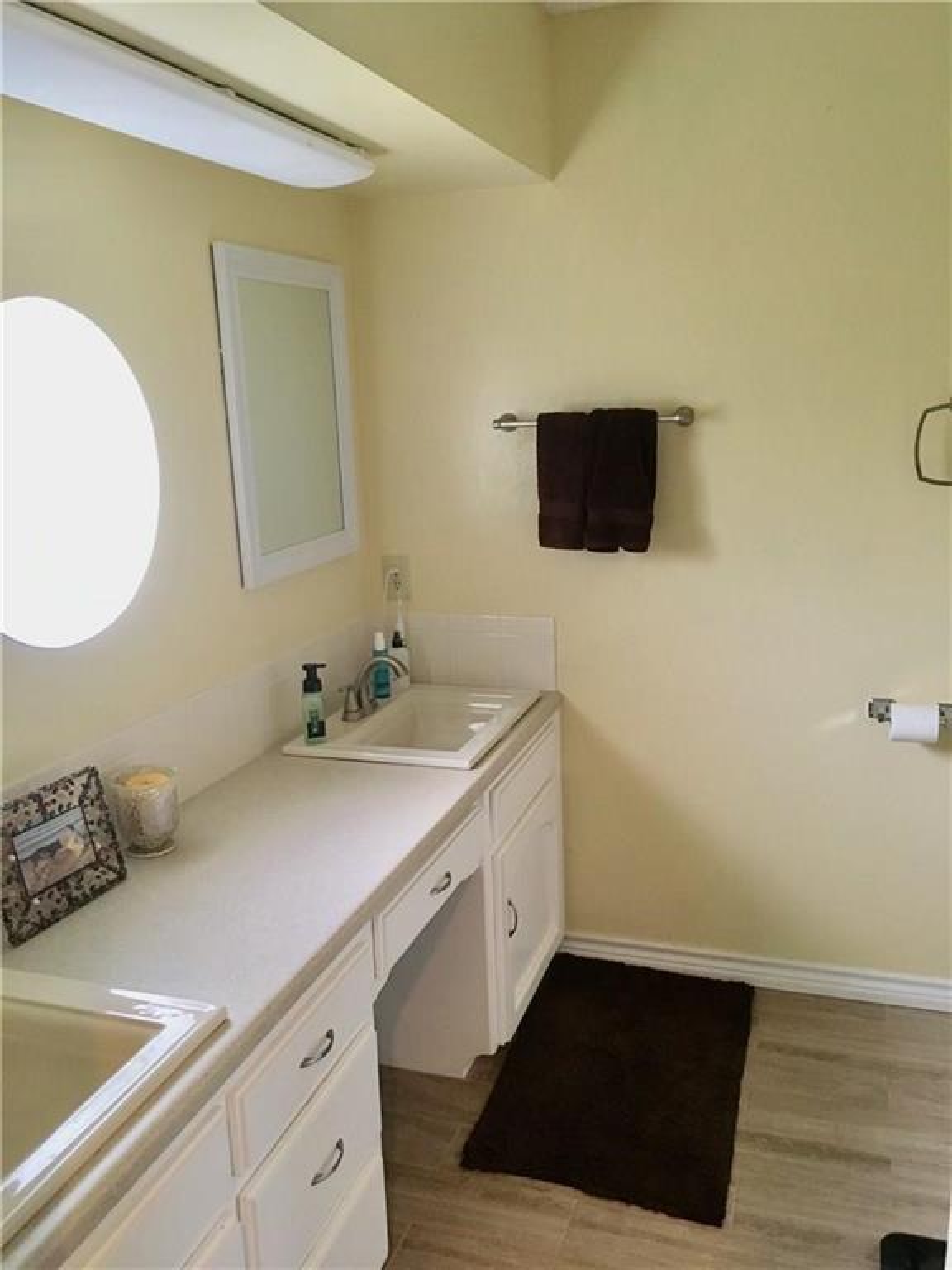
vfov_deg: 61.7
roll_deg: +1.8
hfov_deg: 48.2
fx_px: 1063
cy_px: 635
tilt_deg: -14.6
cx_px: 476
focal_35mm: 29
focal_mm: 4.15
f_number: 2.2
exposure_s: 1/30
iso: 125
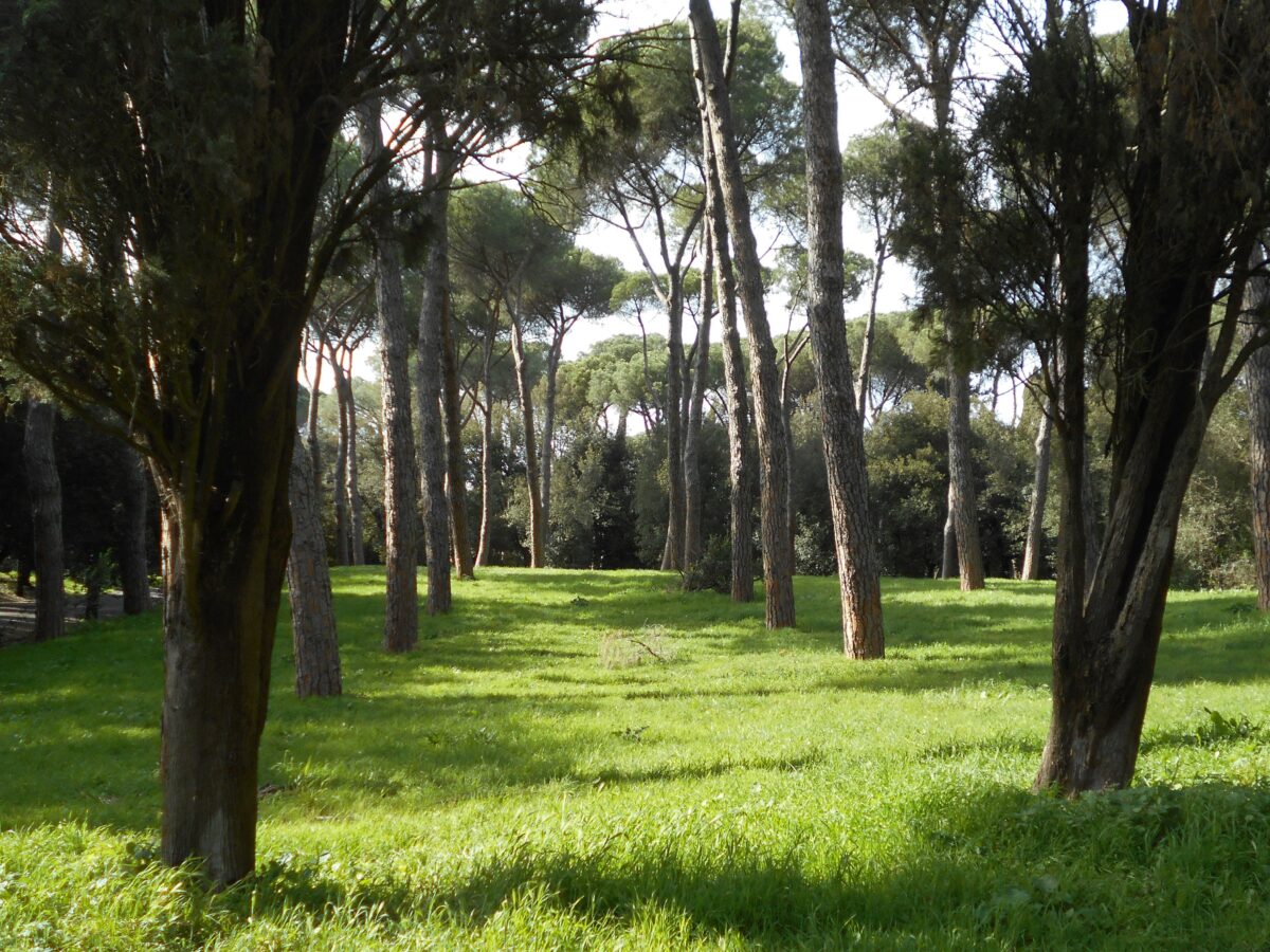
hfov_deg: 47.9
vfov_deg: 36.8
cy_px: 476
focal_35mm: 39
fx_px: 1431
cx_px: 635
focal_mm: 6.7
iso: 80
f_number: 3.9
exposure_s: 1/160
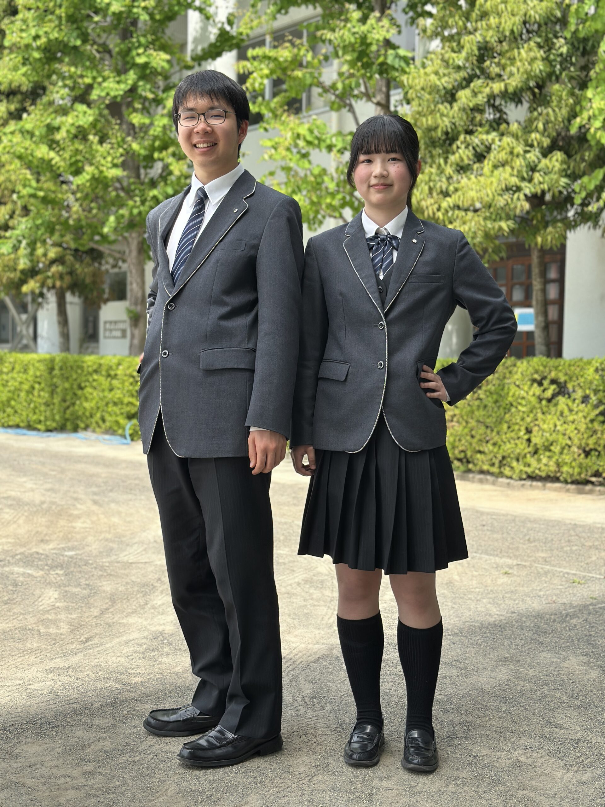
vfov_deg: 39.7
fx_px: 1119
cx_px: 302
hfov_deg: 30.3
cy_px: 404
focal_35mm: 48
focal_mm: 6.86
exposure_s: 1/1517
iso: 80
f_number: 1.78
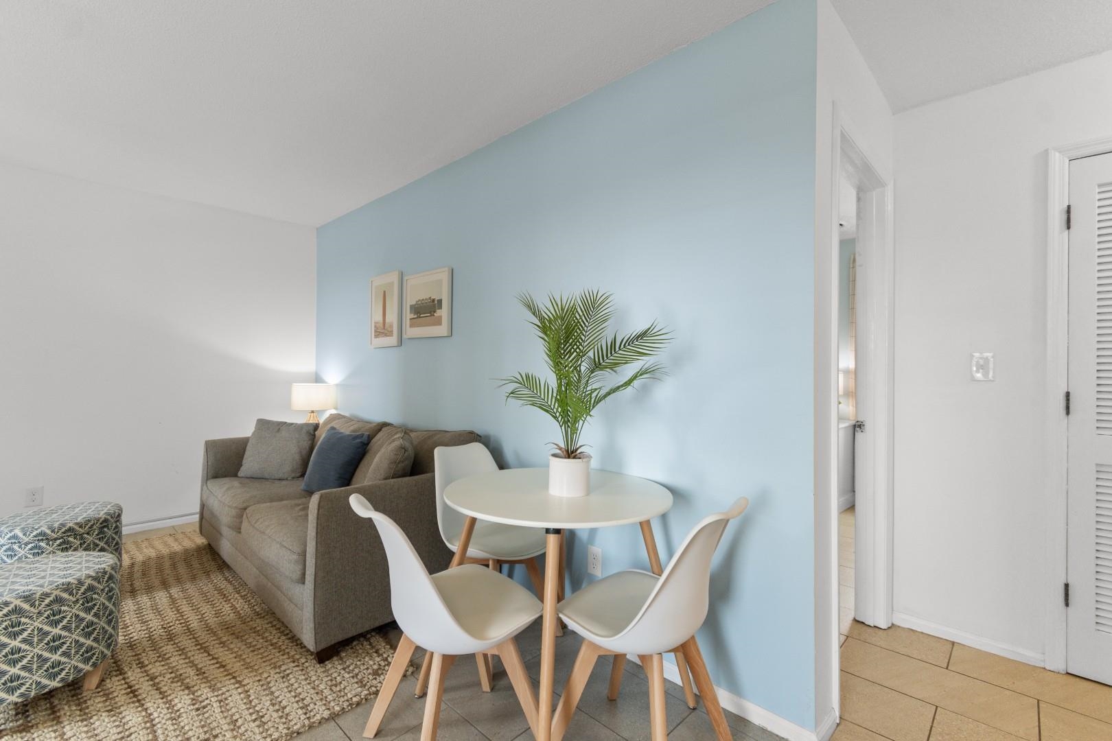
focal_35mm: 15
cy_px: 370
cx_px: 556
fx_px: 463
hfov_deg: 100.4
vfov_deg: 77.3
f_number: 4.5
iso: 100
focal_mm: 10
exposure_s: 1/5
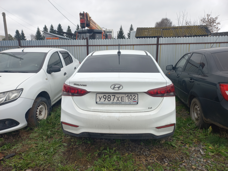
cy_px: 86
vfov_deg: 54.9
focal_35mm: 25
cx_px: 114
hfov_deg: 69.4
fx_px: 165
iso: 32
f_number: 1.8
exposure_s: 1/100
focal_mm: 4.6
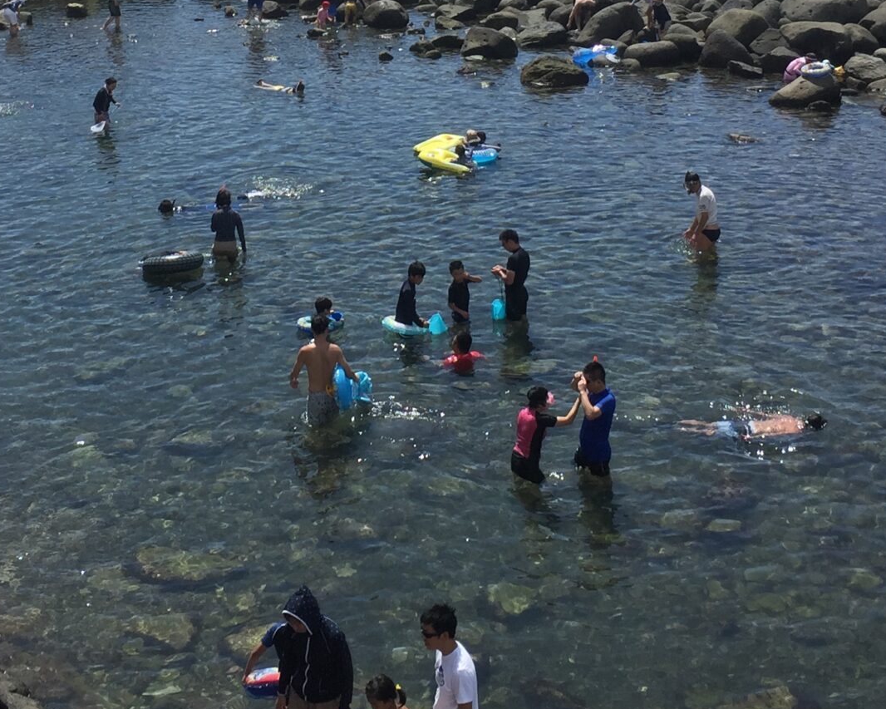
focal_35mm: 68
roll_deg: +2.5
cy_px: 42
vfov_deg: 21.9
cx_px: 339
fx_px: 1783
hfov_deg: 27.8
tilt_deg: -8.9
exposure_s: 1/2475
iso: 32
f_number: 2.2
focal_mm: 4.15
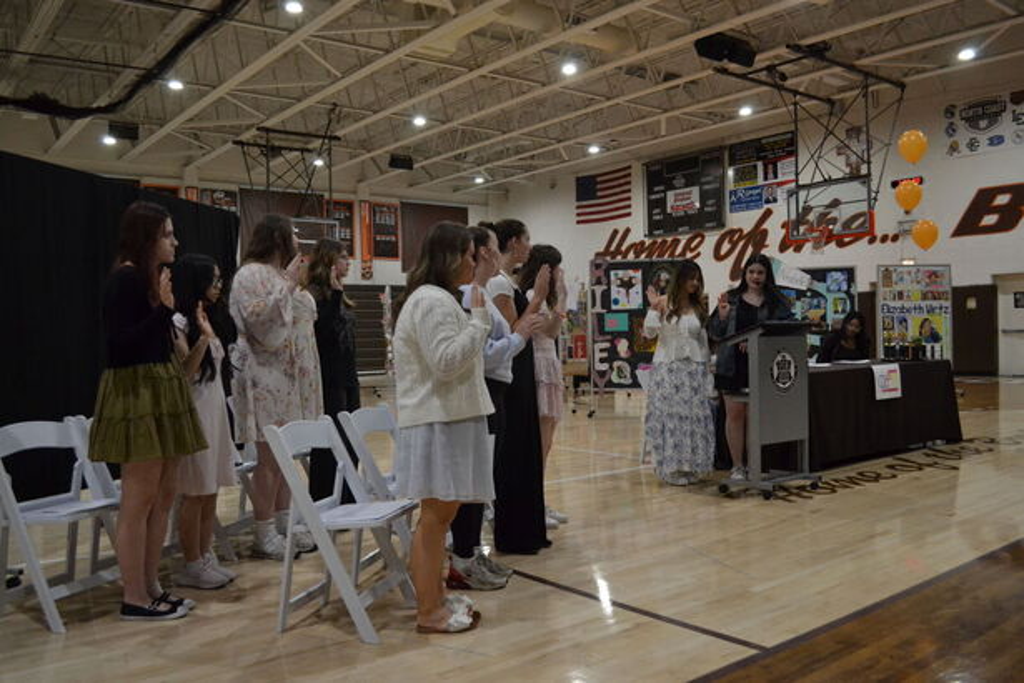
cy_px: 342
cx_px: 512
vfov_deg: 43.6
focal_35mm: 30
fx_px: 853
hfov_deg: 61.9
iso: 2000
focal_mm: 20
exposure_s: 1/500
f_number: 3.8
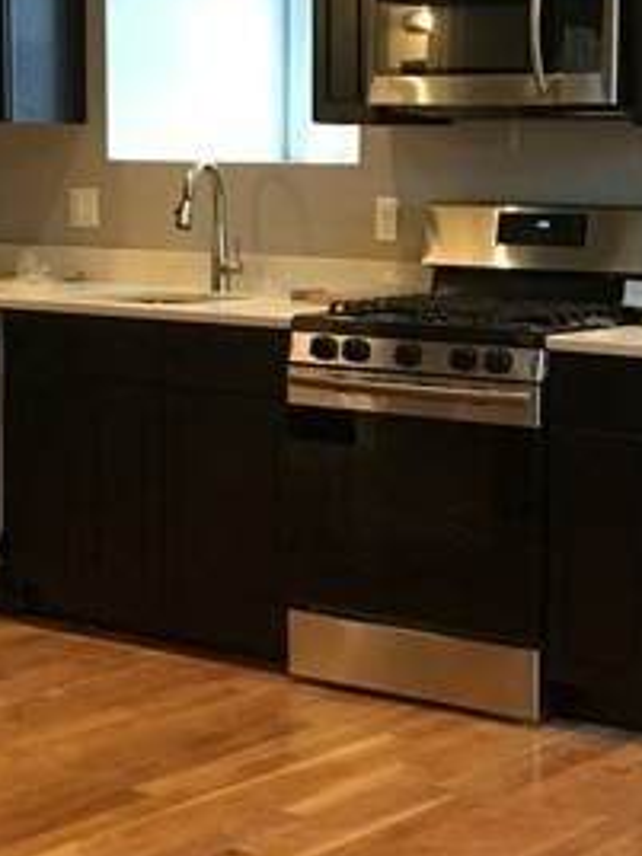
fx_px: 2052
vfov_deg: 23.5
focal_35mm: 83
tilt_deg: -5.3
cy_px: 323
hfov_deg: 17.6
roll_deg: -0.2
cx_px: 524
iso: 160
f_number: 2.2
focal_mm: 4.15
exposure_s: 1/30
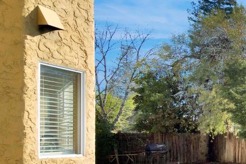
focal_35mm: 51
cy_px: 137
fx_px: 348
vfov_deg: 25.9
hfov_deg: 24.4
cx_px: 410
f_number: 9
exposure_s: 1/800
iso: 400
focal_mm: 10
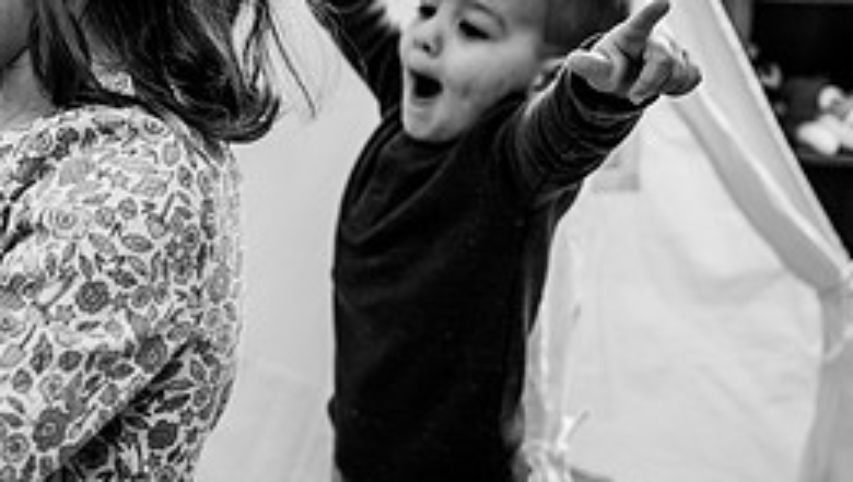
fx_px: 1268
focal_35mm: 56
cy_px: 100
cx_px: -16
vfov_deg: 21.3
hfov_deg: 33.7
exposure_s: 1/250
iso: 250
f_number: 2.8
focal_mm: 24
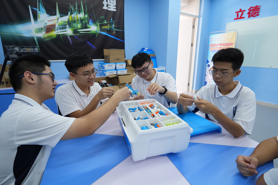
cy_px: 92
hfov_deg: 84.0
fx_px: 154
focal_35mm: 20
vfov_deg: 61.9
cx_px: 139
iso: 3200
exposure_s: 1/320
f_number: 4
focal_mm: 20
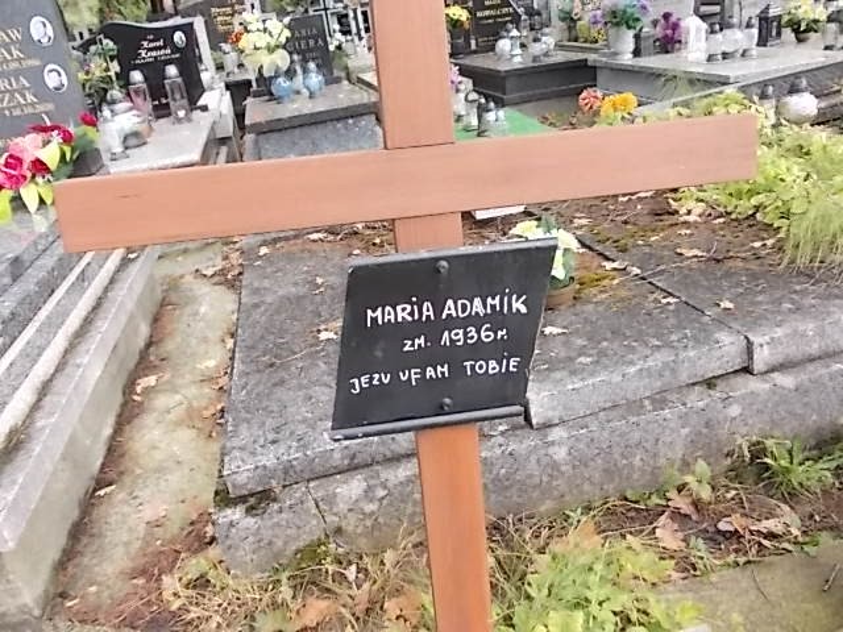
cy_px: 316
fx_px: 682
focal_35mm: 28
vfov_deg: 49.7
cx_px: 422
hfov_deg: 63.4
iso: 250
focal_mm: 4
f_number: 2.7
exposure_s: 1/250
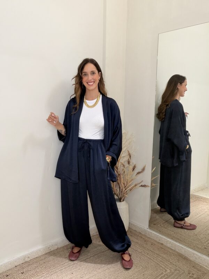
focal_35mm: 30
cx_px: 104
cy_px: 140
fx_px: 242
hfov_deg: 46.8
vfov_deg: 60.0
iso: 100
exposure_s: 1/60
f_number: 1.9
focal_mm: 2.71
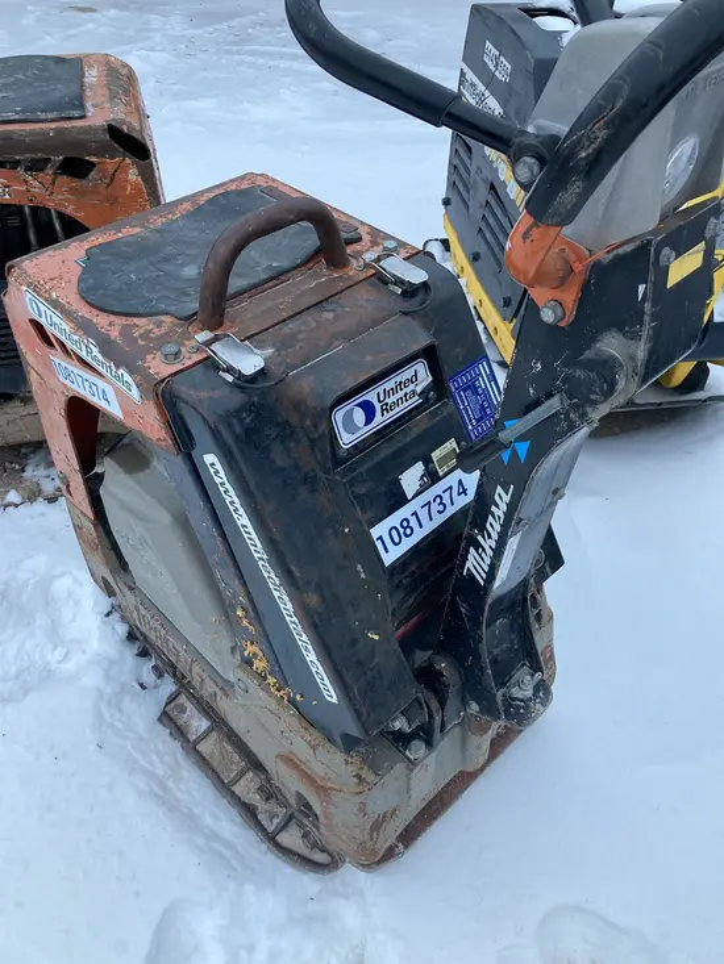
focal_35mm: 28
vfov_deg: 63.4
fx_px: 781
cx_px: 362
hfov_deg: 49.8
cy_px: 482
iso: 100
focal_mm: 3.99
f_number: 1.8
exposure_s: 1/60
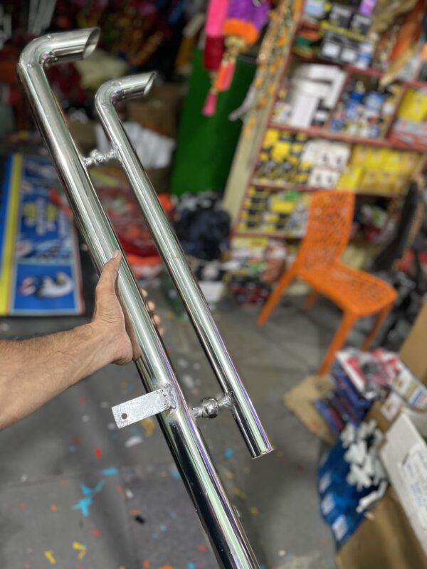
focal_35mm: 26
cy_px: 284
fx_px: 428
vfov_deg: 67.3
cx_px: 214
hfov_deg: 53.1
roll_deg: -14.6
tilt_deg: -31.8
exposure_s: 1/50
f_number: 1.6
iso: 200
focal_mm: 4.2
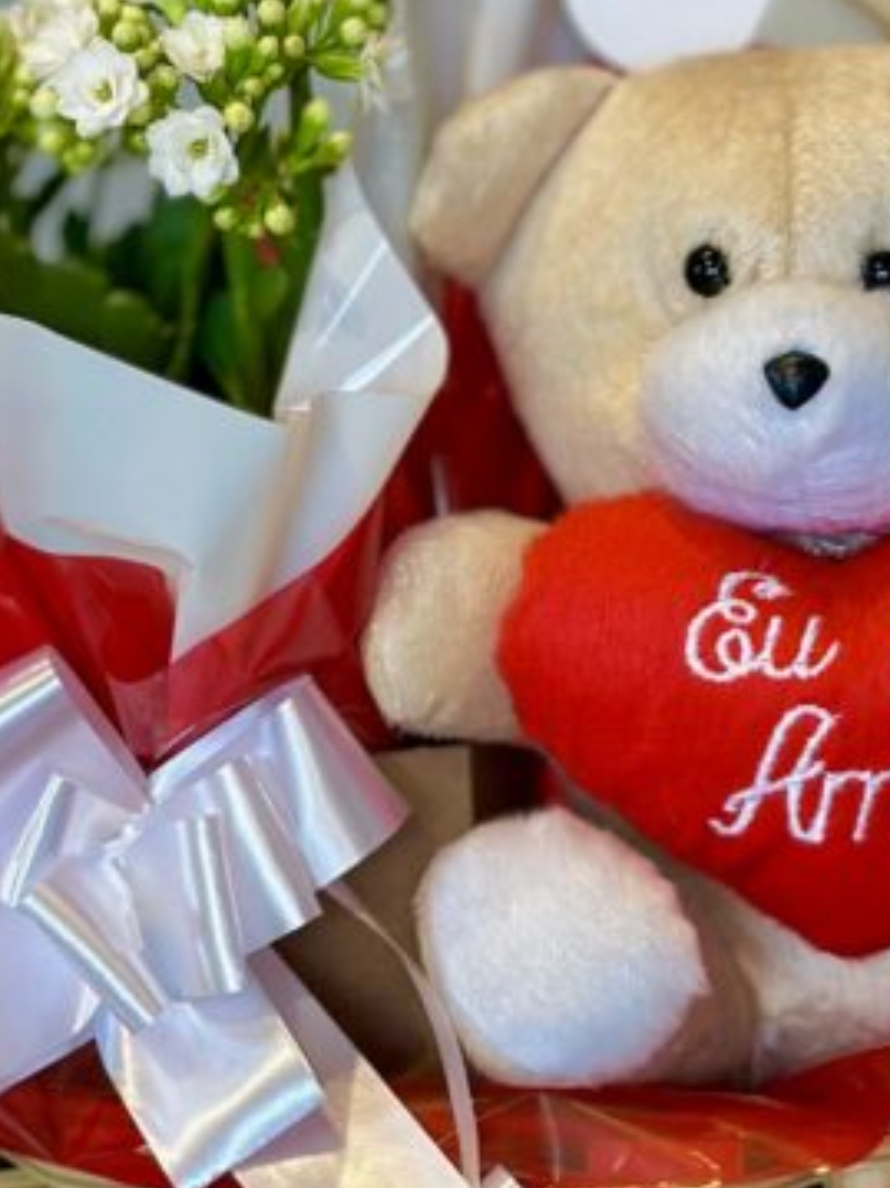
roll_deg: -0.8
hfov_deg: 10.8
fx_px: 4699
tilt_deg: -12.2
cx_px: 407
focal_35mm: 137
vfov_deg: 14.4
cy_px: 301
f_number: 1.78
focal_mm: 6.86
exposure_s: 1/120
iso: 125
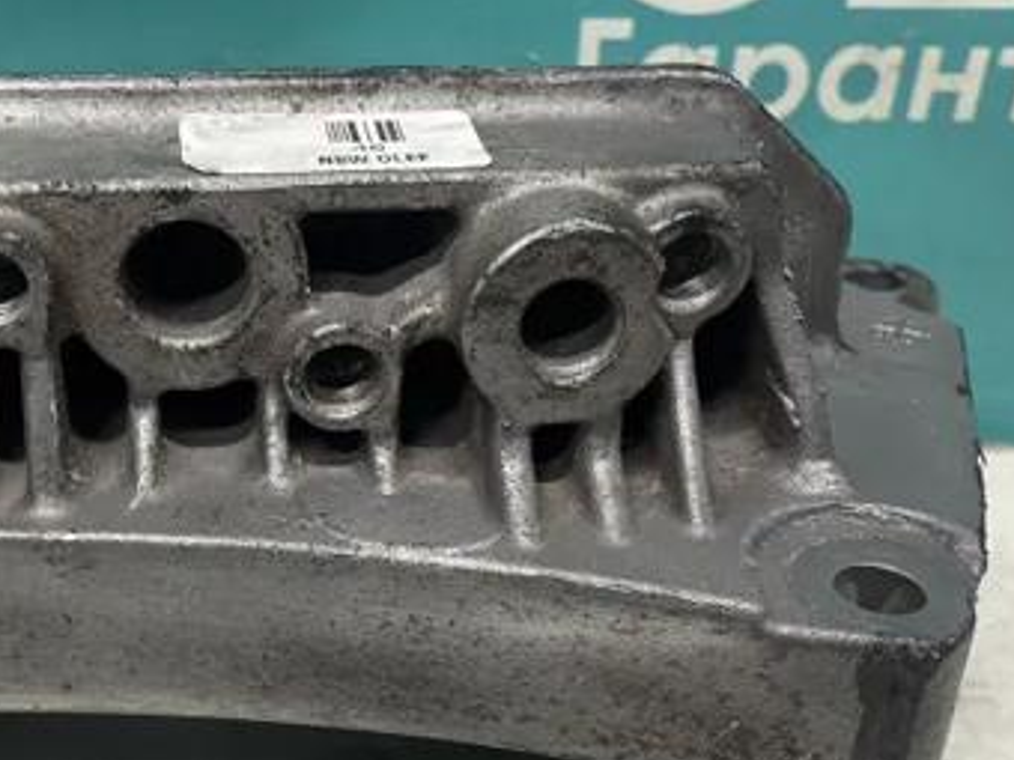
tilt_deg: -30.0
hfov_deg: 38.3
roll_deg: +0.0
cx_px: 310
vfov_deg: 29.5
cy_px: 495
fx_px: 1435
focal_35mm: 49
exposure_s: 1/50
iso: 100
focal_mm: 4.2
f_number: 1.6
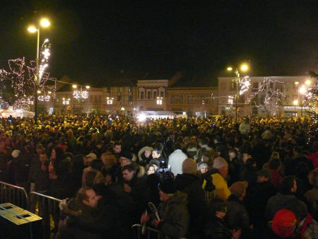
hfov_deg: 52.6
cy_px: 120
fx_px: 322
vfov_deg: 40.7
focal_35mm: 35
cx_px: 159
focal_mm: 7.4
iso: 800
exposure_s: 1/13
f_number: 2.8
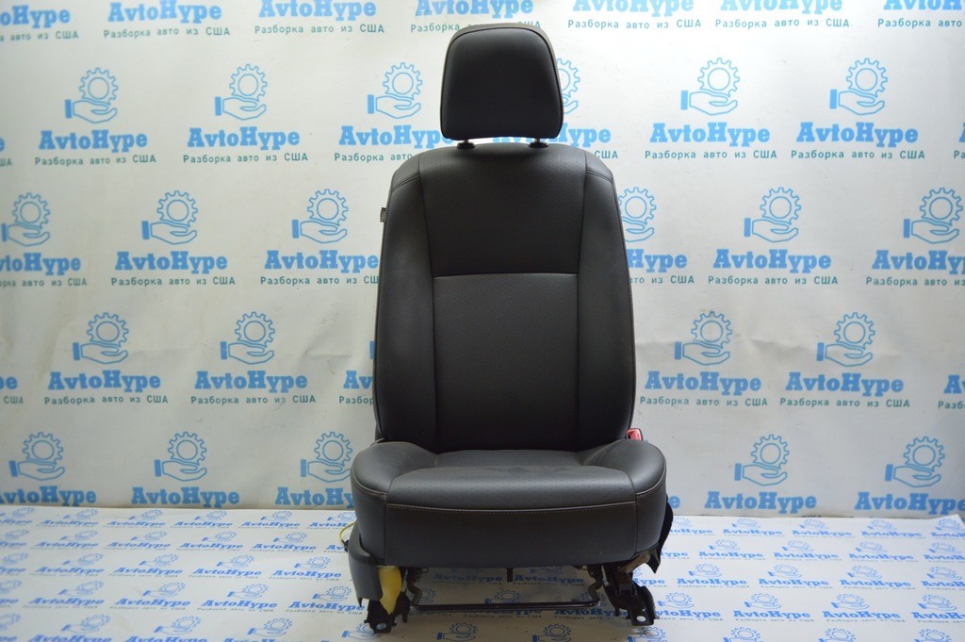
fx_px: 723
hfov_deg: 67.4
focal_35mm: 27
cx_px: 482
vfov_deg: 47.9
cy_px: 321
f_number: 3.5
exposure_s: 1/50
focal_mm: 18
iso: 400
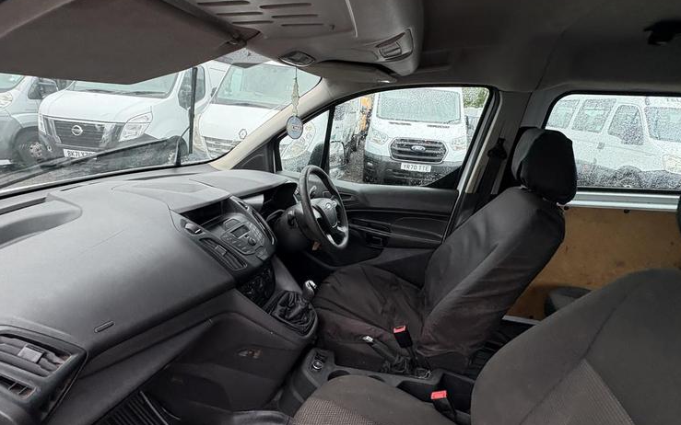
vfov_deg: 65.0
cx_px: 336
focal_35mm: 18
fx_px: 334
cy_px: 209
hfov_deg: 91.1
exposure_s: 1/241
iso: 64
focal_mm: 2.22
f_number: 2.2
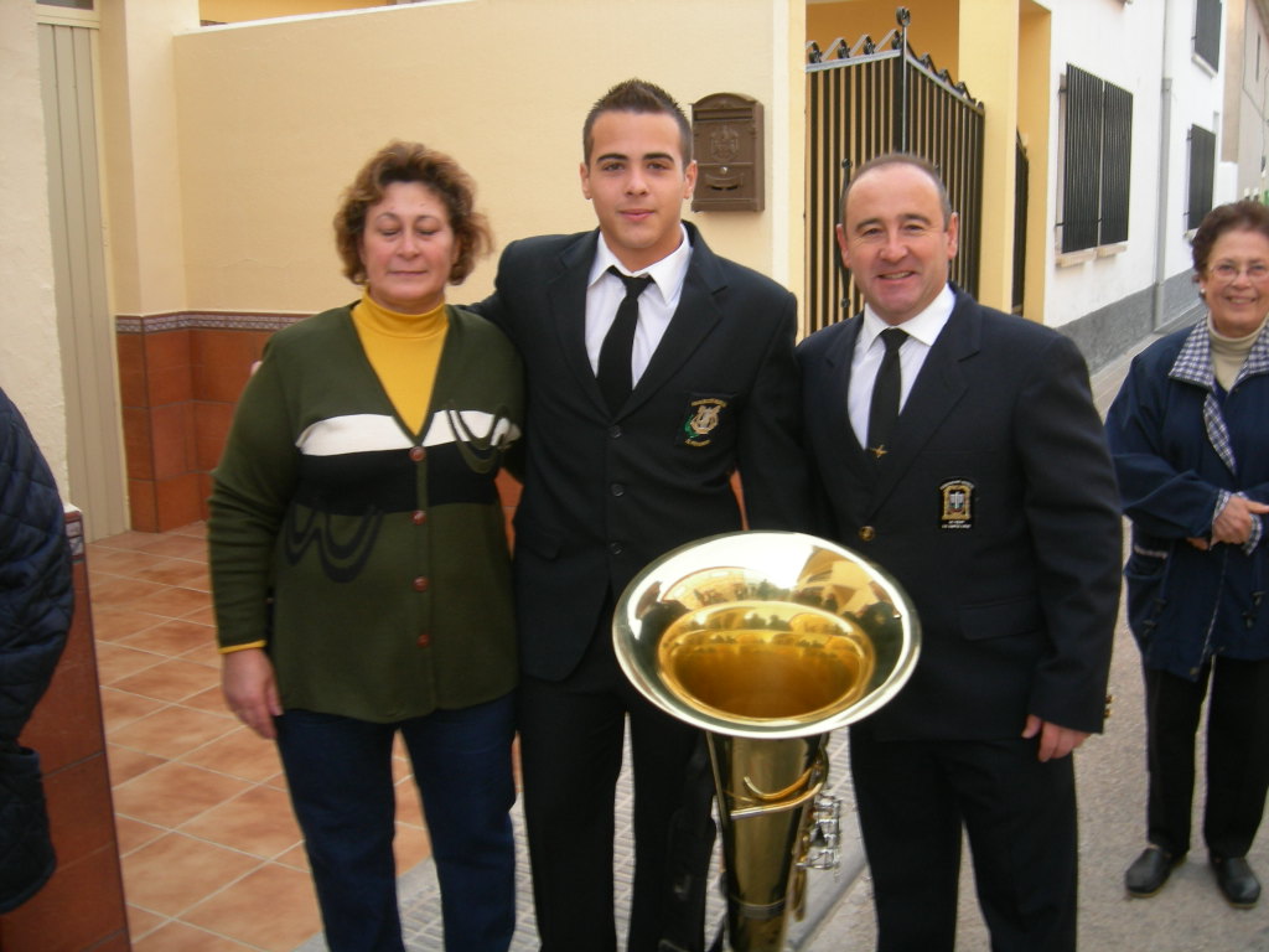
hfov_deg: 51.4
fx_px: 1320
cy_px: 476
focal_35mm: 36
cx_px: 634
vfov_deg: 39.7
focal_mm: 7.5
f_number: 2.7
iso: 64
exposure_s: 1/55.3
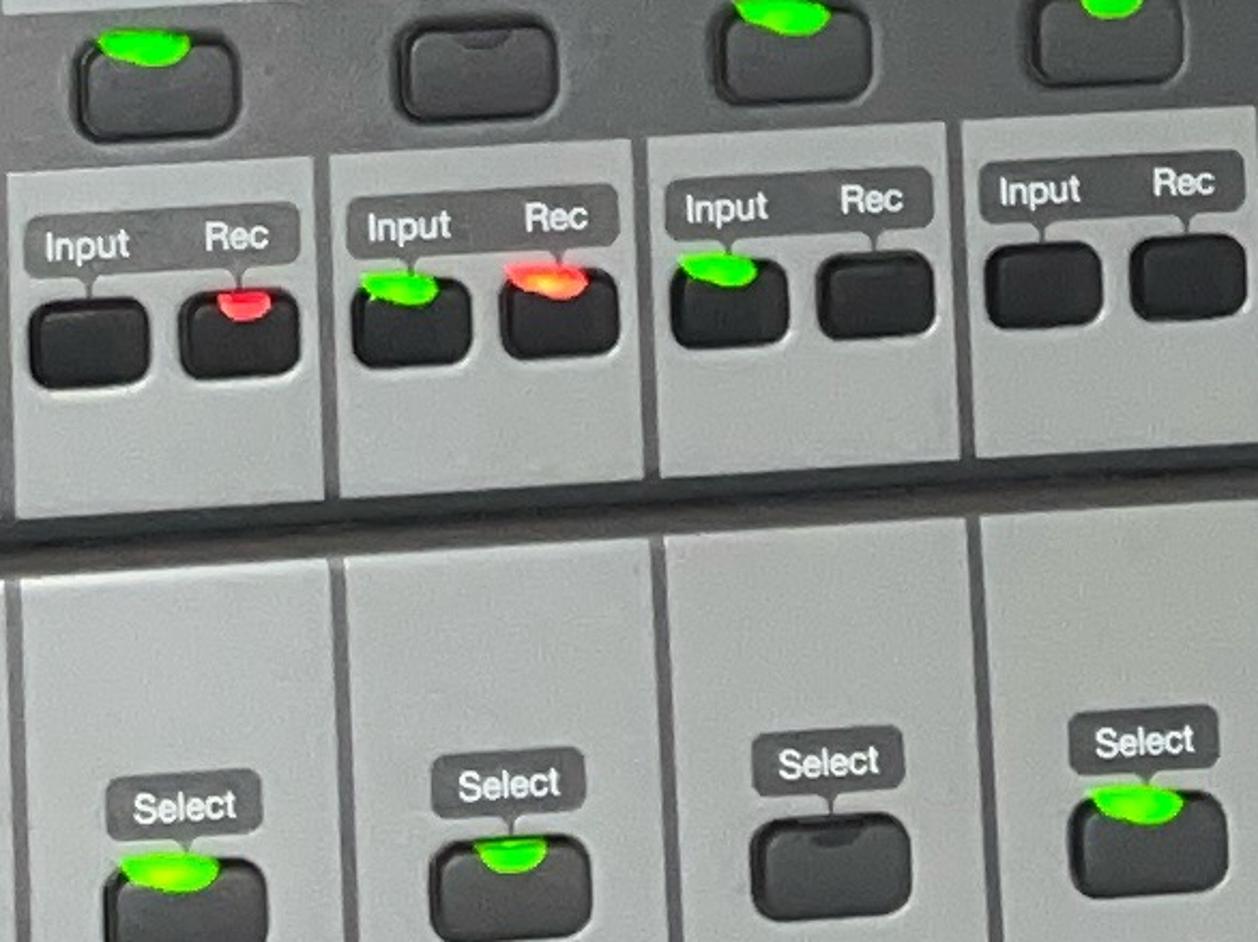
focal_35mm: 179
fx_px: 6502
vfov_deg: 7.8
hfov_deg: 11.0
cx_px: 562
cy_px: -1232
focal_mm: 5.1
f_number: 1.6
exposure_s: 1/17
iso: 125
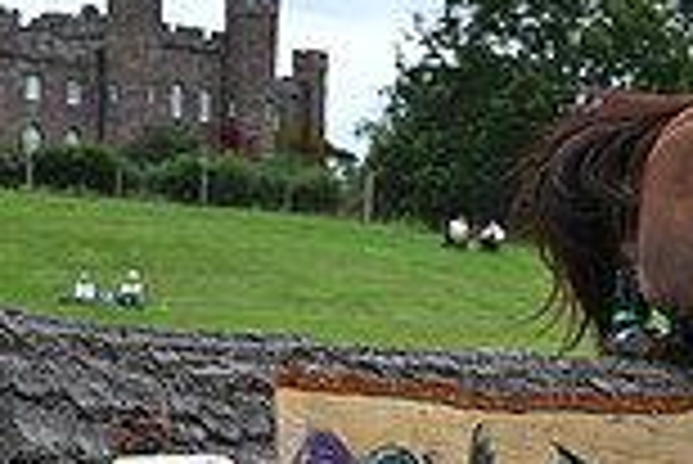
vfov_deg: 7.3
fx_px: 3622
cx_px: 1260
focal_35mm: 188
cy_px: 295
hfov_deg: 10.3
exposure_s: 1/1250
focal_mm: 50
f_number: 5.6
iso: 900
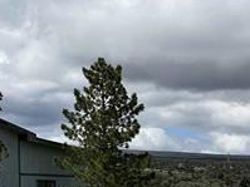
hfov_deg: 13.6
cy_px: 25
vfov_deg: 11.0
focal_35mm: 134
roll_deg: -2.1
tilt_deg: +8.6
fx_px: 967
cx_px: -152
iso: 50
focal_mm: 5.7
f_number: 1.5
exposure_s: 1/8000
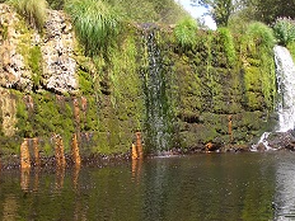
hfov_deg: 33.2
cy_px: 107
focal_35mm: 58
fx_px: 494
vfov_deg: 25.2
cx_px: 163
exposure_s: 1/200
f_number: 4.3
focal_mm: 5.8
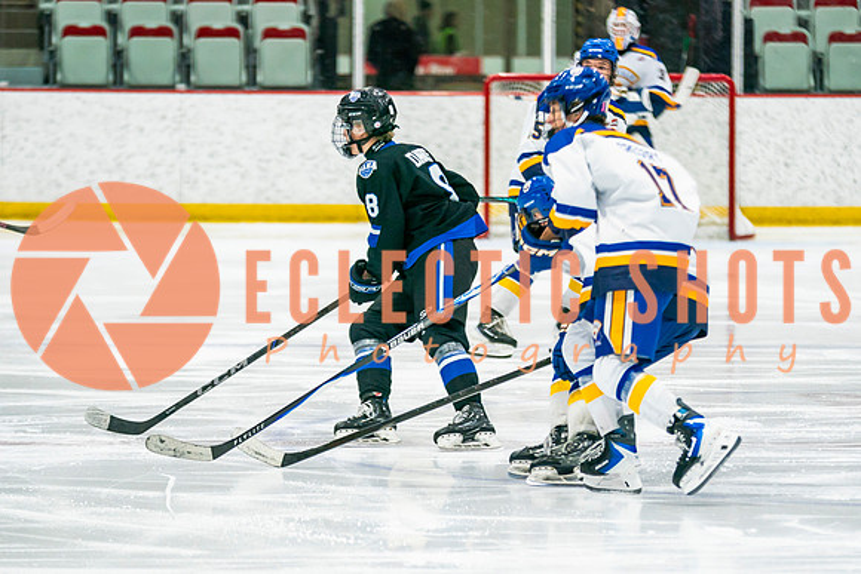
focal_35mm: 305
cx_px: 513
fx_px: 7288
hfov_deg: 6.8
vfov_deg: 4.5
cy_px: 355
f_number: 2.8
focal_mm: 168
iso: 640
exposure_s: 1/640
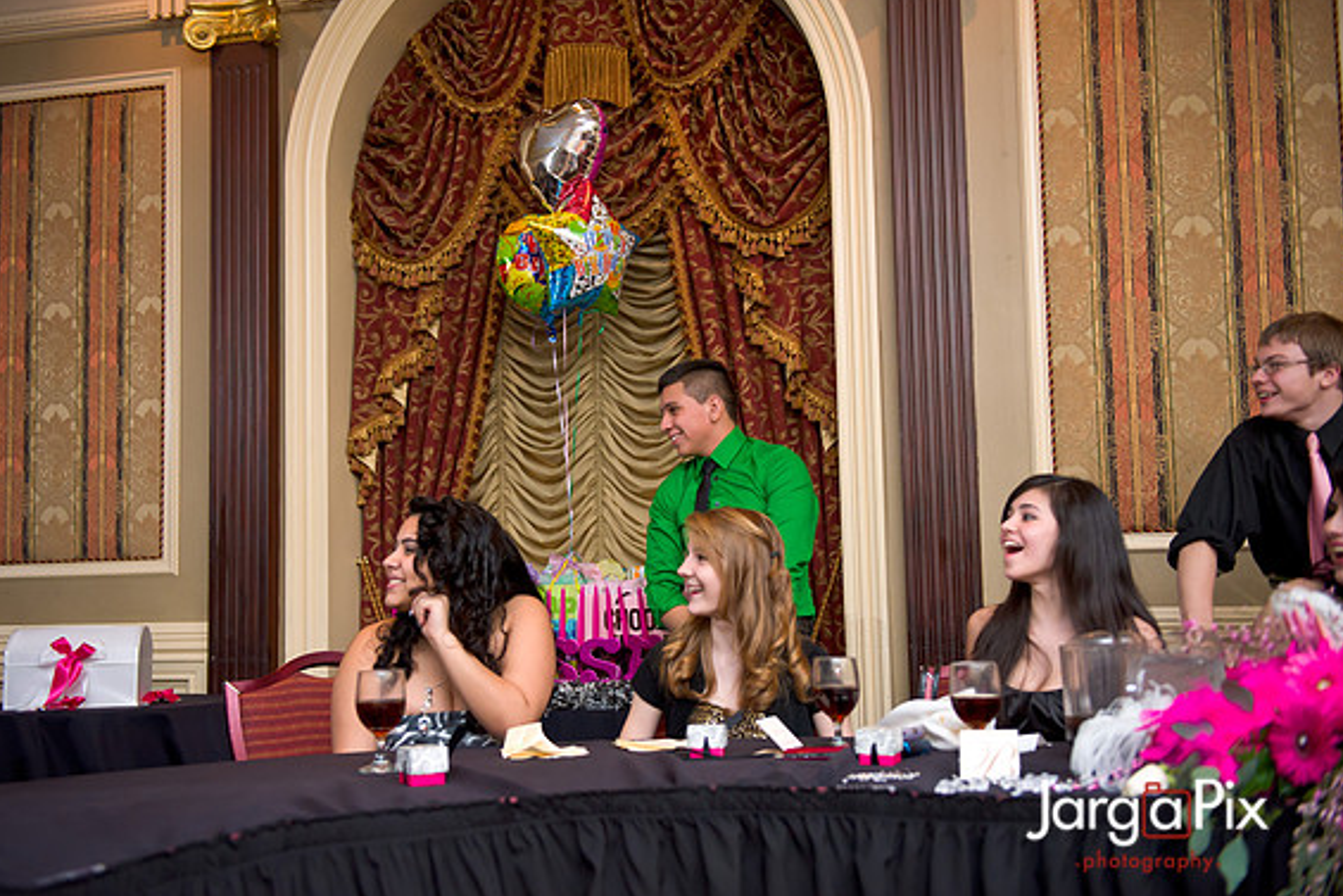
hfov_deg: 49.5
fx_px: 1455
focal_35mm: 39
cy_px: 447
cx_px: 661
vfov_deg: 34.2
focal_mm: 38
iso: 1600
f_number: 3.2
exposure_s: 1/125
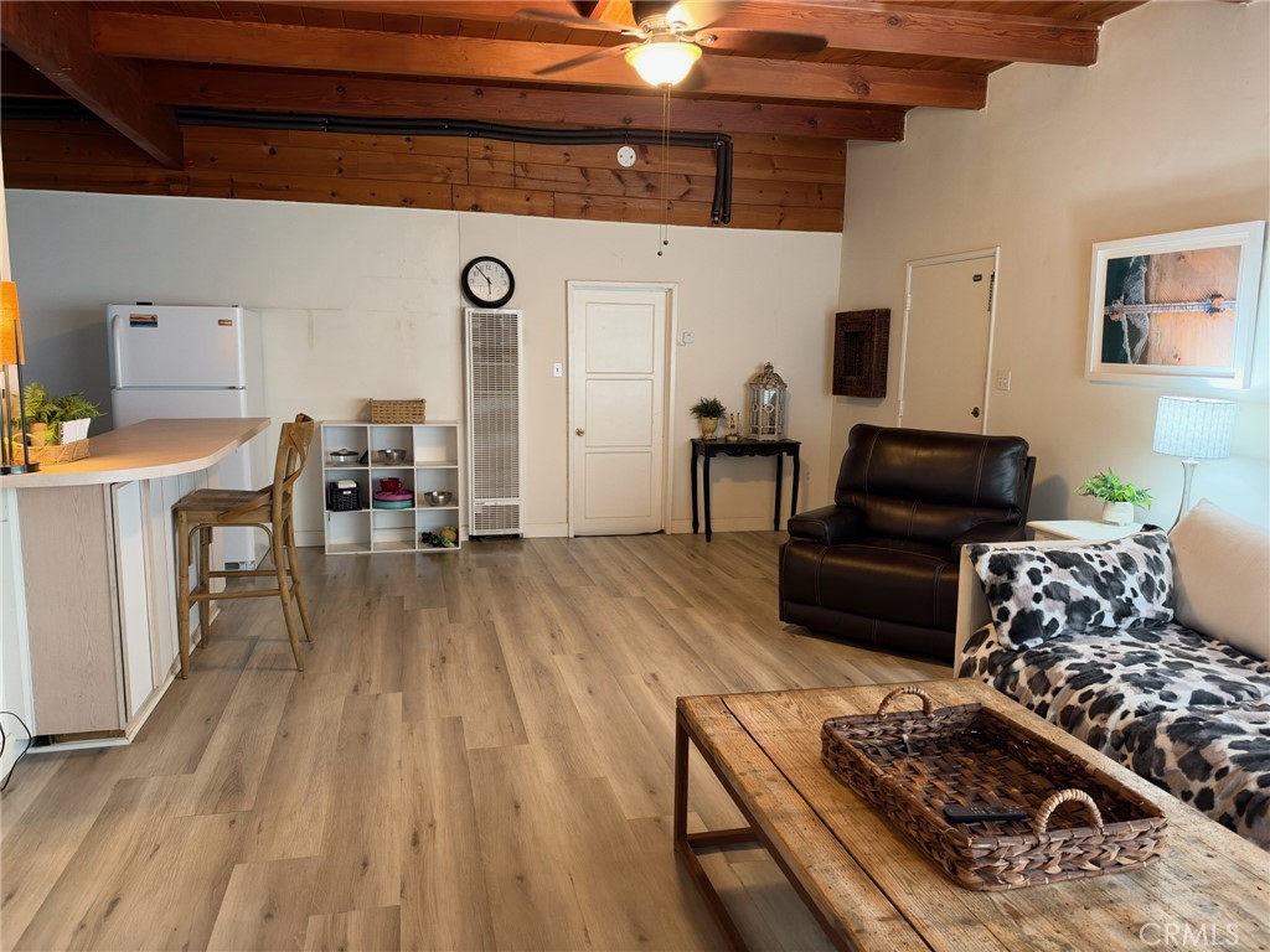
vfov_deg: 56.8
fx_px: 881
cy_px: 476
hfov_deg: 71.6
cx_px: 635
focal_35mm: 24
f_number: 1.48
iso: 500
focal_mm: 6.93
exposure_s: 1/60
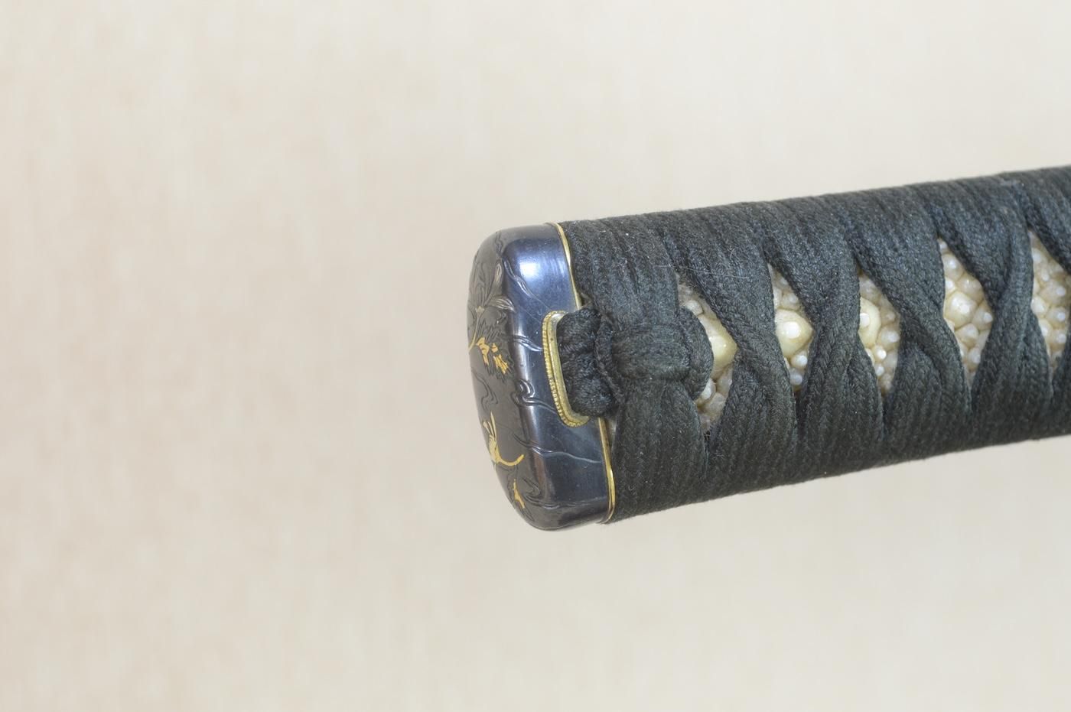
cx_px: 536
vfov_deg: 10.7
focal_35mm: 128
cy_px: 356
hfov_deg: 16.1
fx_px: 3790
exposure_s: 1/1.6
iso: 400
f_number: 11
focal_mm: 85
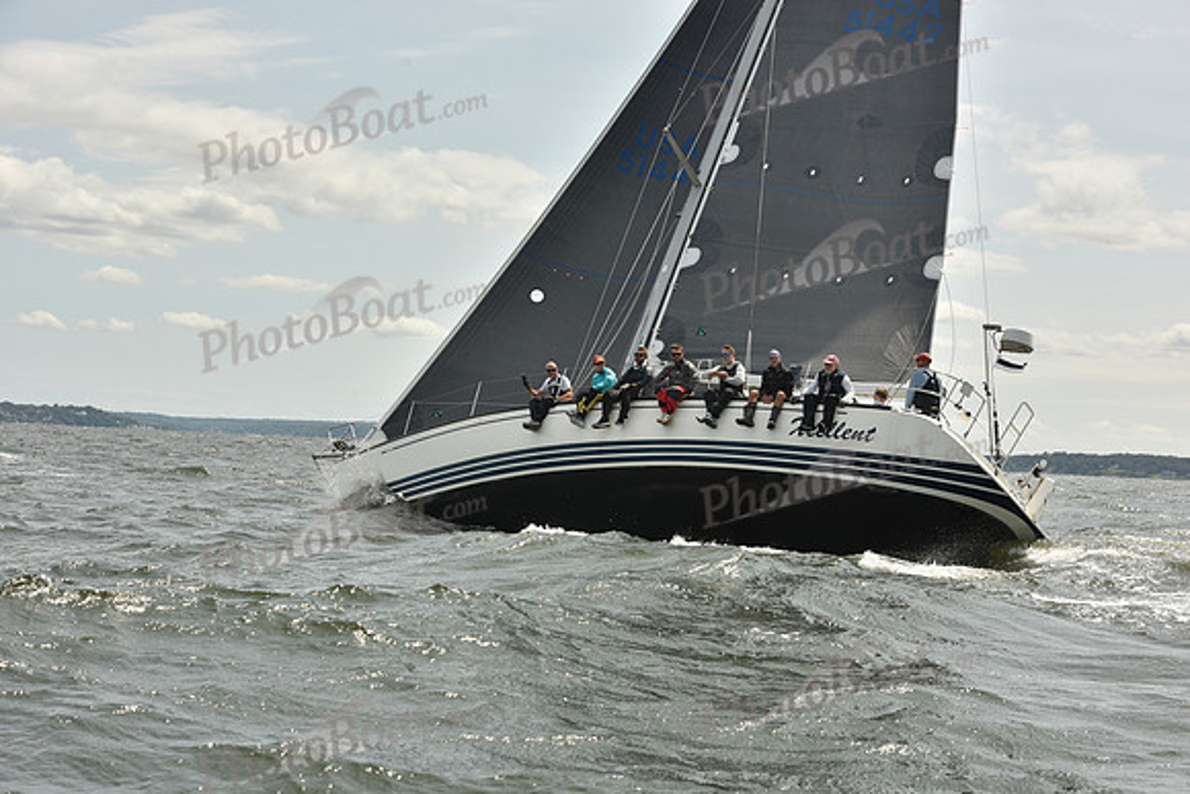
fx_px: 2314
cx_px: 595
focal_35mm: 70
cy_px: 397
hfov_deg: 28.8
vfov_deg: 19.5
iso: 250
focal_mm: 70
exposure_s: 1/800
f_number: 9
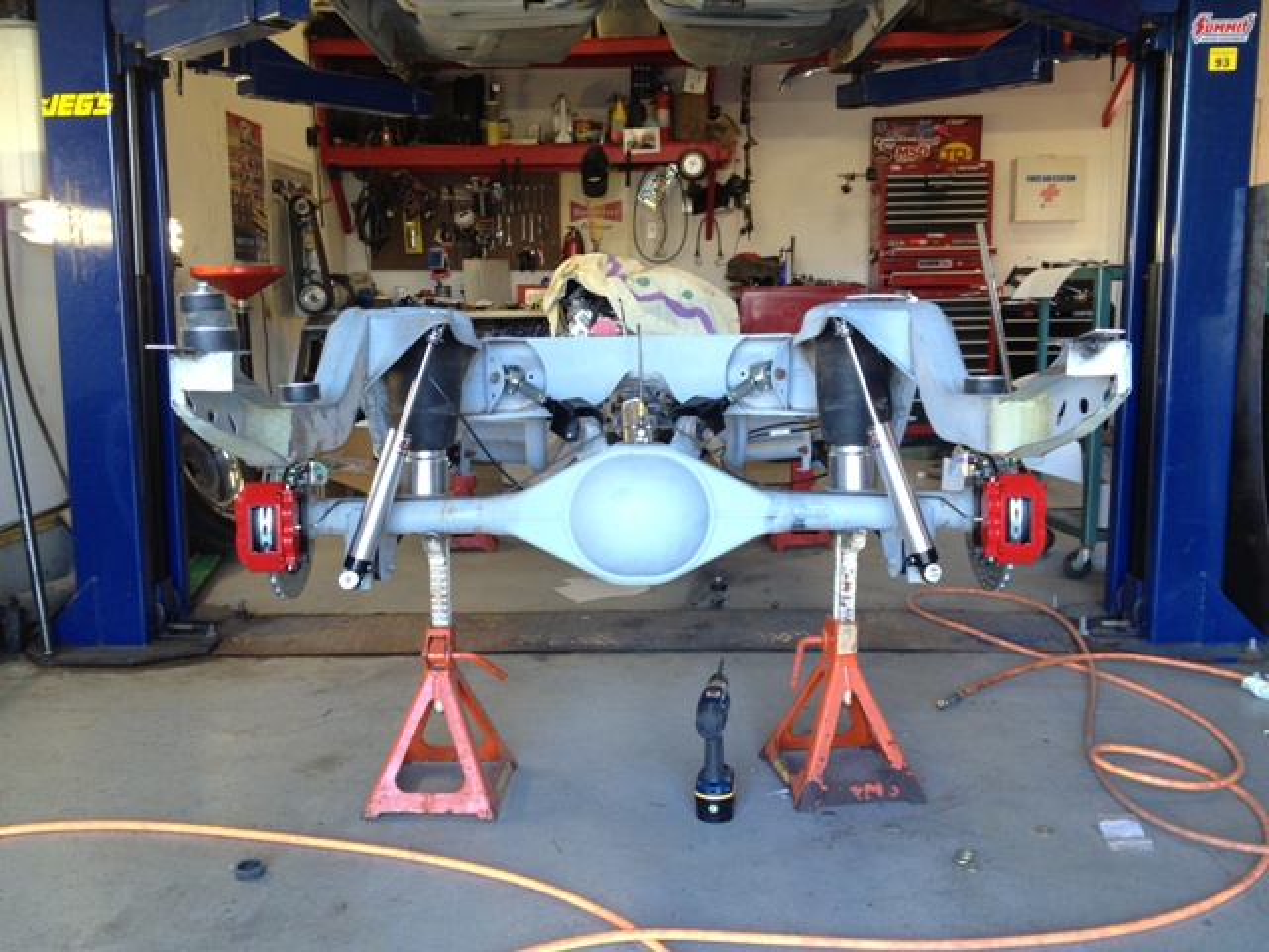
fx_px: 1283
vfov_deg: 40.7
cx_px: 634
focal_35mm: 35
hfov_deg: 52.6
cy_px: 476
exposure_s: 1/30
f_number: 2.4
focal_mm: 4.28
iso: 80
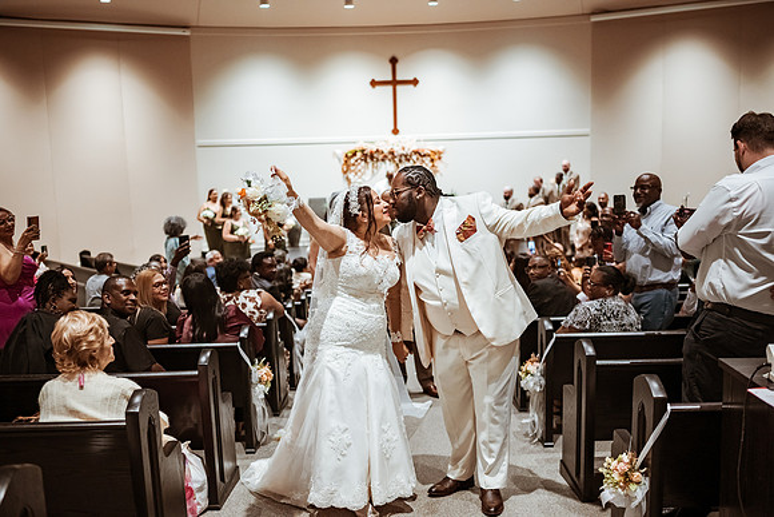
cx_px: 387
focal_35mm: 35
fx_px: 753
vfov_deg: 37.9
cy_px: 258
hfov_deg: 54.4
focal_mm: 35
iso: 1000
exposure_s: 1/500
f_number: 1.8
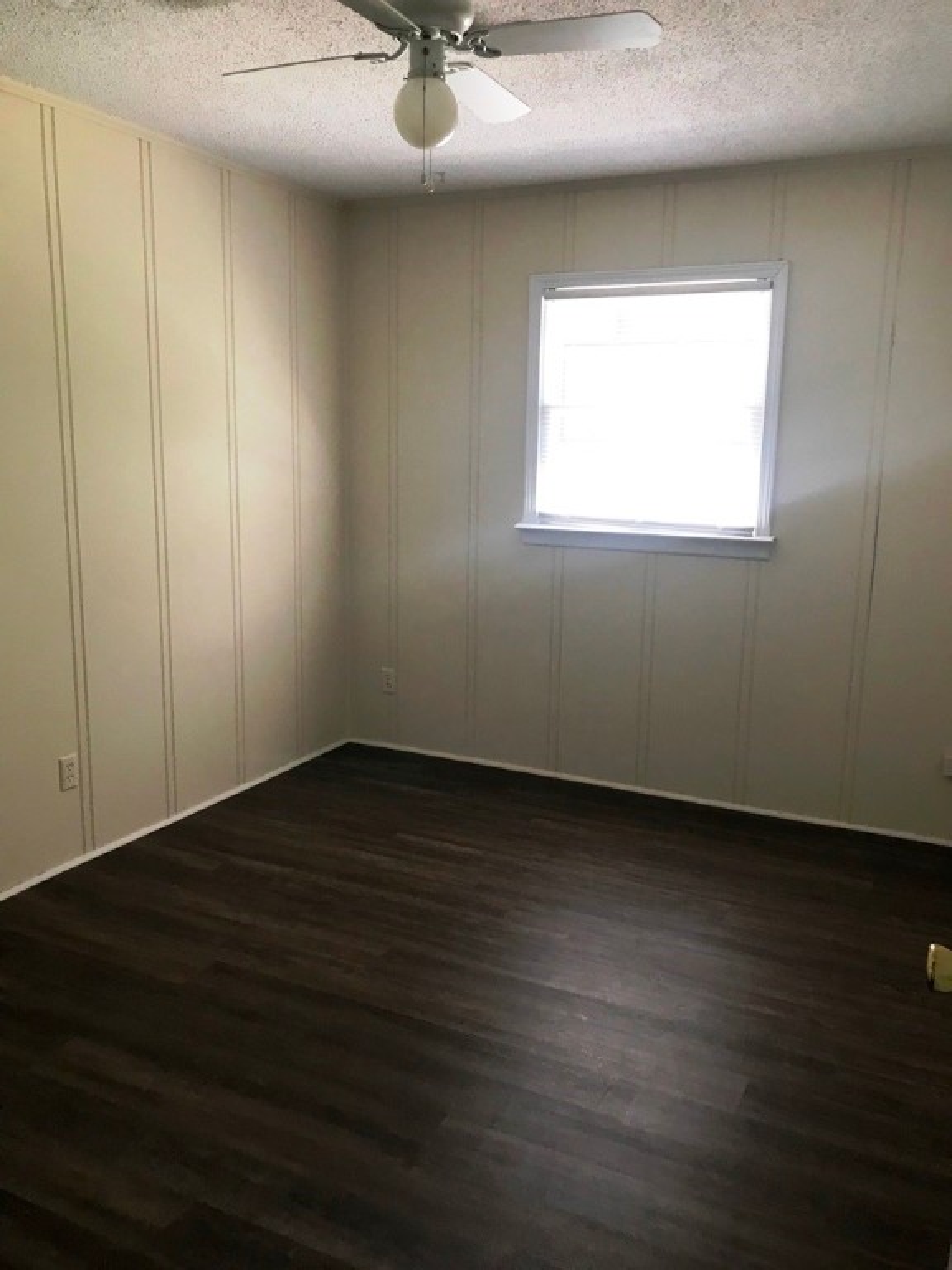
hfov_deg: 49.7
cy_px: 635
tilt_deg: -11.8
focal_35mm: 28
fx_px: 1027
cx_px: 476
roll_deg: -1.2
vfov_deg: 63.4
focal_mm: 3.99
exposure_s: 1/17
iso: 40
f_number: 1.8
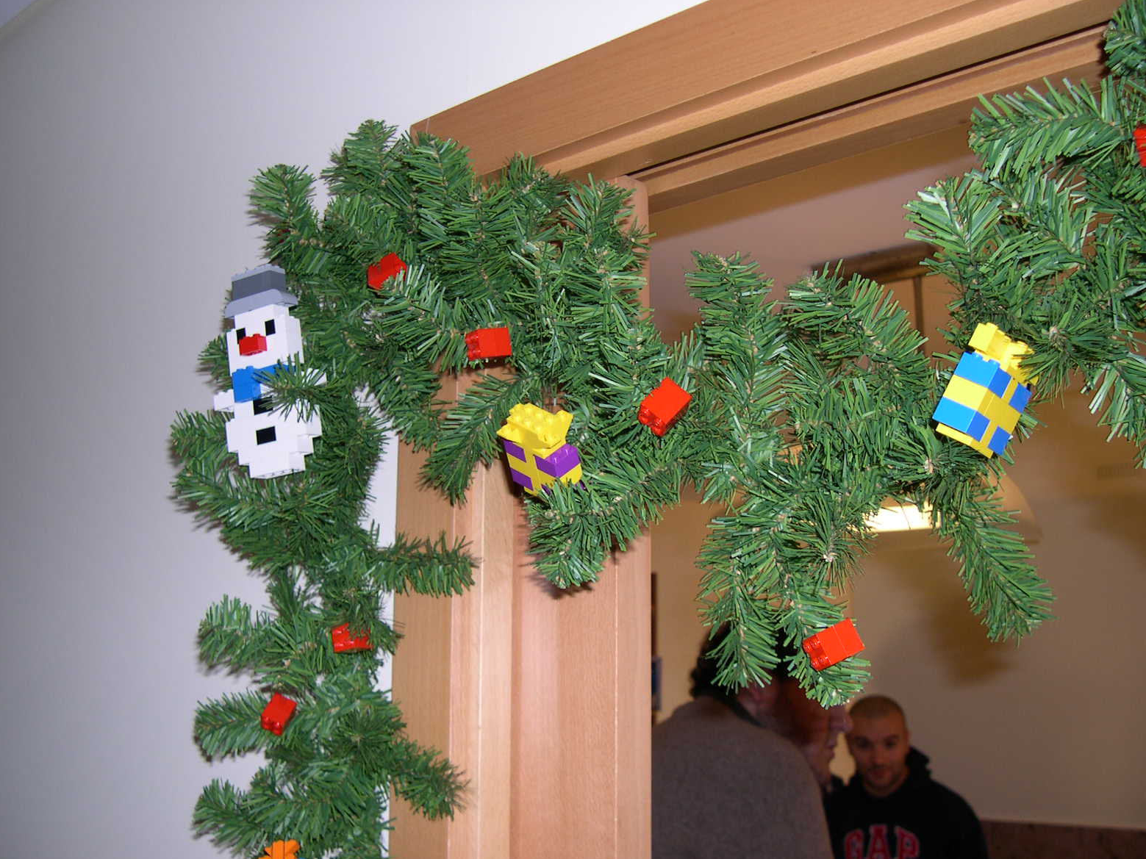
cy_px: 439
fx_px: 1291
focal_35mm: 39
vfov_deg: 36.8
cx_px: 560
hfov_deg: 47.9
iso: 100
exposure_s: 1/60
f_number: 2.8
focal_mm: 8
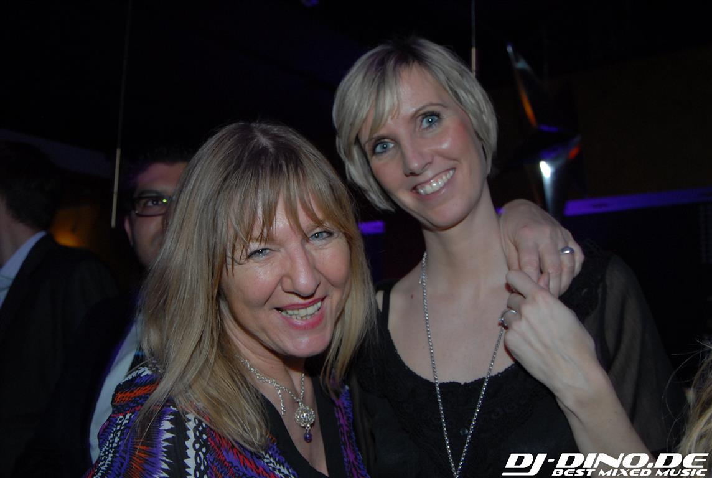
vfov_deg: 37.0
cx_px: 356
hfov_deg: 53.0
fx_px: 713
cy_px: 239
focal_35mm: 36
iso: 400
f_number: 5.6
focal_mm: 24
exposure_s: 1/8
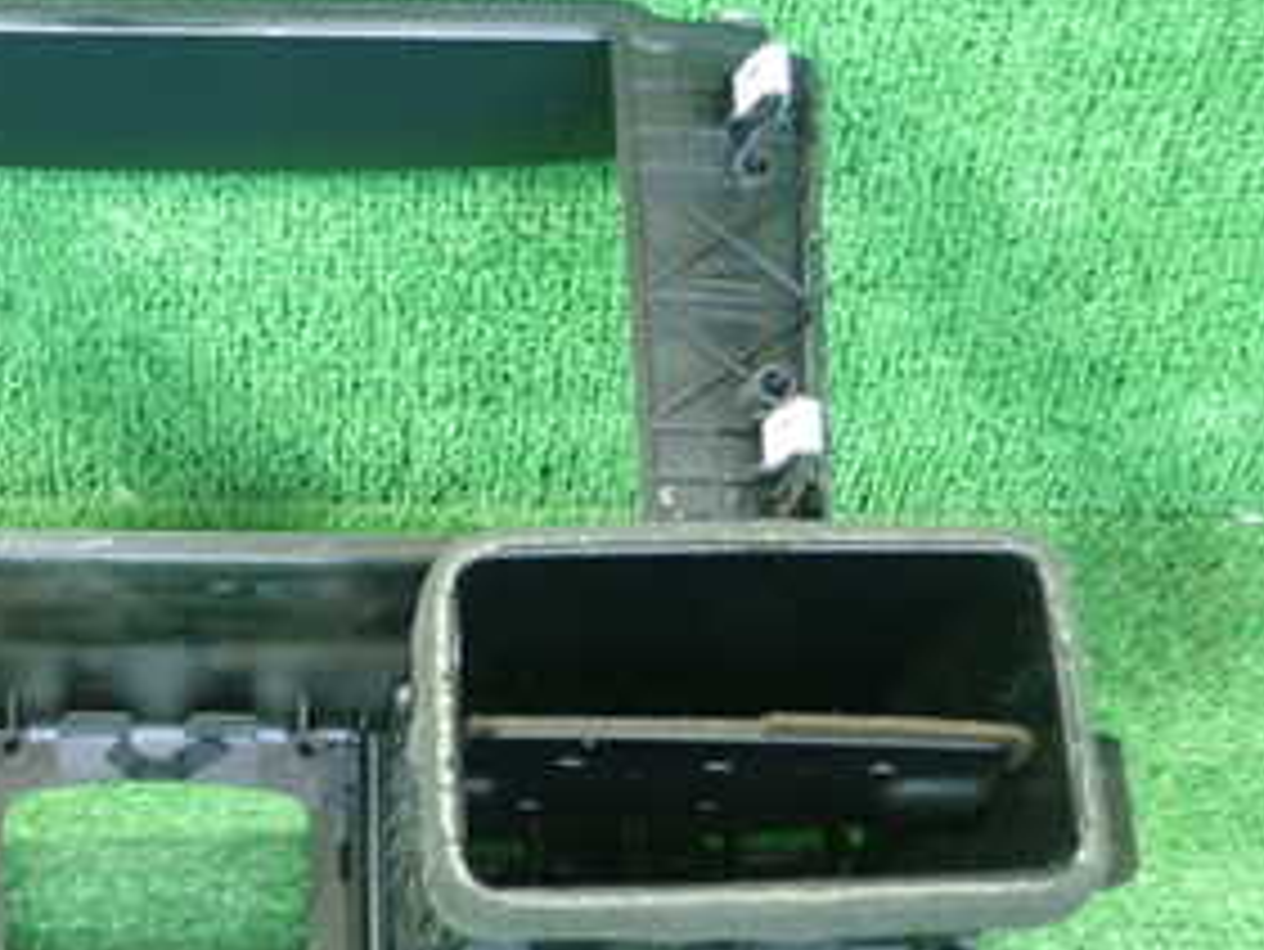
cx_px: 94
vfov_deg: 22.9
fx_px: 2338
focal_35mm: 64
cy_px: 495
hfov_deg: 28.9
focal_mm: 5.5
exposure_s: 1/80
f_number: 2.3
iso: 800
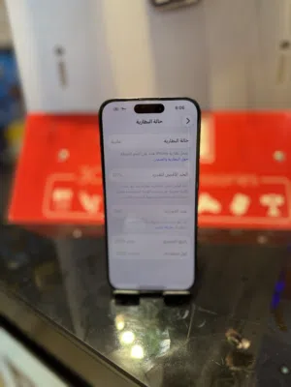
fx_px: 269
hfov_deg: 56.8
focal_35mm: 24
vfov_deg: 71.6
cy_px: 194
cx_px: 146
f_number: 1.78
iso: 160
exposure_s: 1/100
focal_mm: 6.76
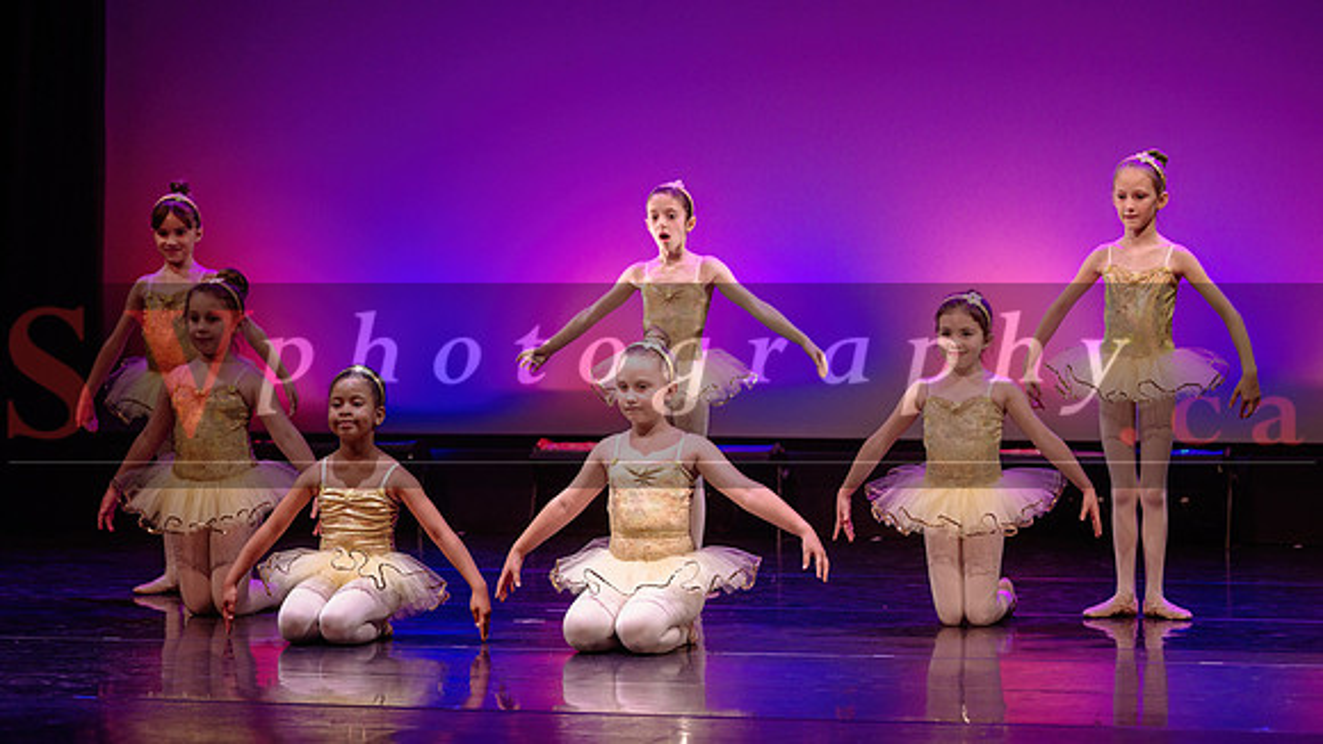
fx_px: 5124
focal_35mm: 146
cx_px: 616
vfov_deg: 8.3
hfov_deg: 14.7
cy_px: 247
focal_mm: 120
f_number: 2.8
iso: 1600
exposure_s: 1/320
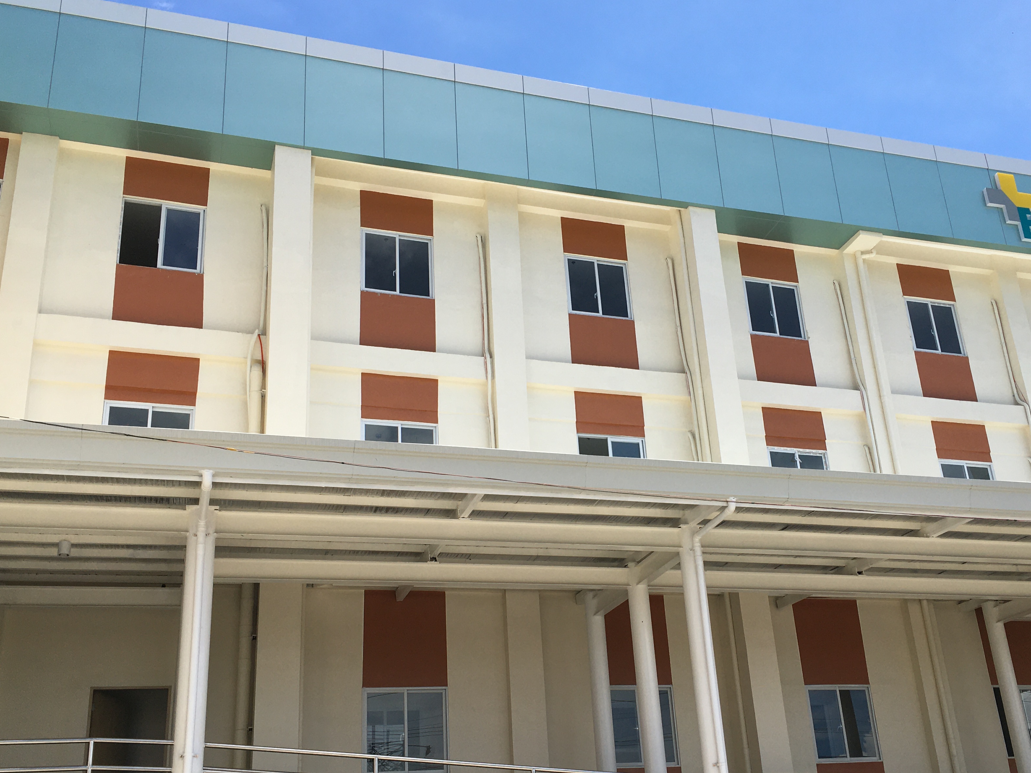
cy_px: 473
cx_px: 587
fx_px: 1102
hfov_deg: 50.0
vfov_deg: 38.5
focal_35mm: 37
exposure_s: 1/1399
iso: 25
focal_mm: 4.15
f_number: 2.2
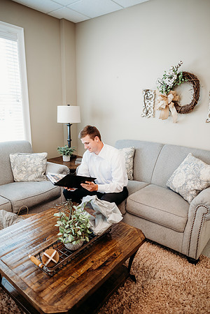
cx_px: 105
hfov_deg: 53.1
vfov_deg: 73.7
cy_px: 157
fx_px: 210
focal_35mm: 24
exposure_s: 1/160
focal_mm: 24
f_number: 2.5
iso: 400
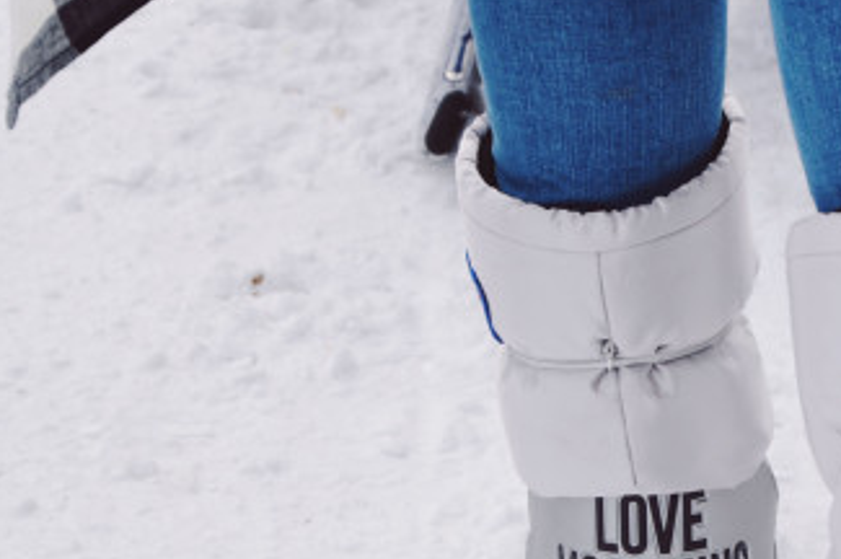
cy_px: 529
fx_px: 9060
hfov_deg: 5.3
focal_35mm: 388
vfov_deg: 3.5
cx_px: 774
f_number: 5.6
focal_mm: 105
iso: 100
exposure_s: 1/125
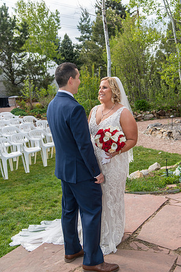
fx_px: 332
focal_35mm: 44
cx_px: 90
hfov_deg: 30.5
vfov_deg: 44.5
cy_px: 136
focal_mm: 44
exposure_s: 1/160
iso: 80
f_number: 5
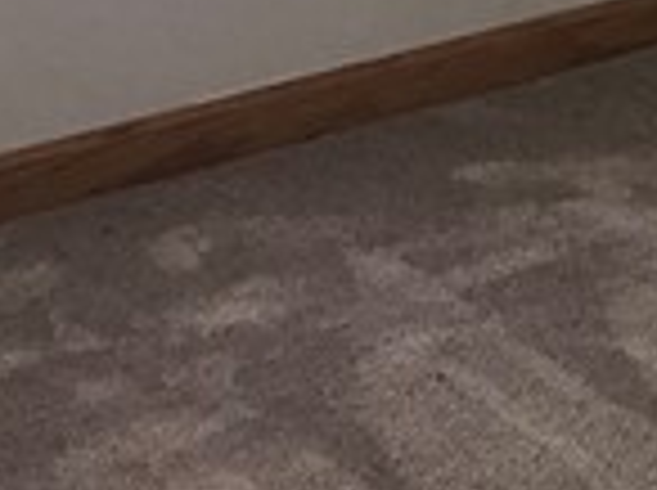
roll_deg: -1.0
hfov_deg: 8.5
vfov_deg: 7.2
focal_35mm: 197
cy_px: -575
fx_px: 3733
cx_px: 1926
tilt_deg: -8.5
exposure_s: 1/15
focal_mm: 4
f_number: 1.8
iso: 40
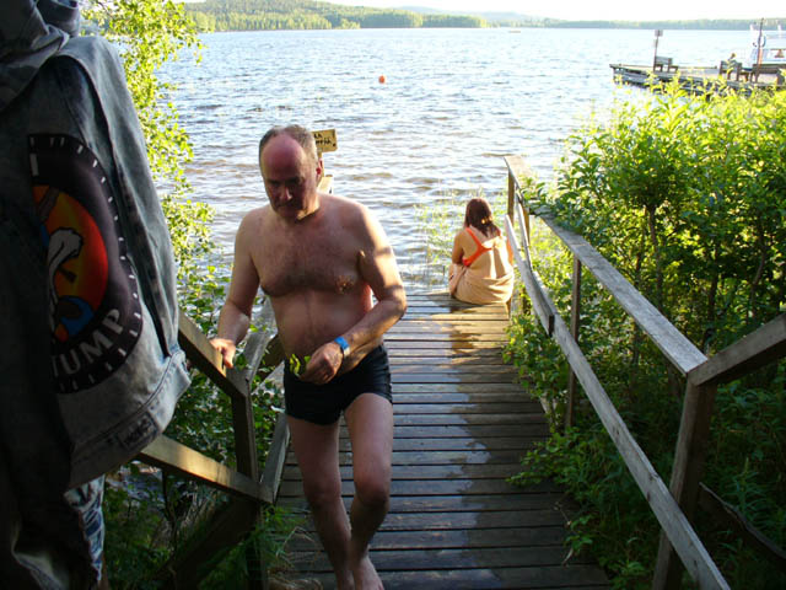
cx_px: 393
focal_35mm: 37
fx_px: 840
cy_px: 295
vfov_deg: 38.7
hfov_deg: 50.1
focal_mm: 6.1
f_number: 2.8
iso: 80
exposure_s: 1/125
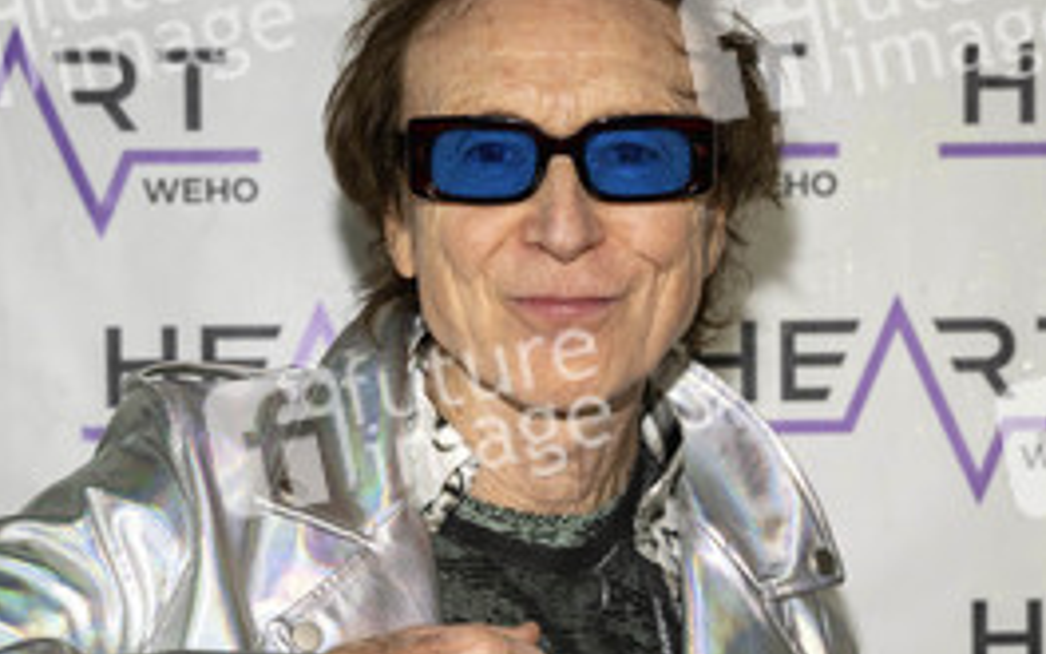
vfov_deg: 12.3
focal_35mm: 105
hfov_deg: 19.8
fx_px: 2993
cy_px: 622
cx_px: 523
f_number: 5.6
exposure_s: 1/200
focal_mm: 68
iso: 800
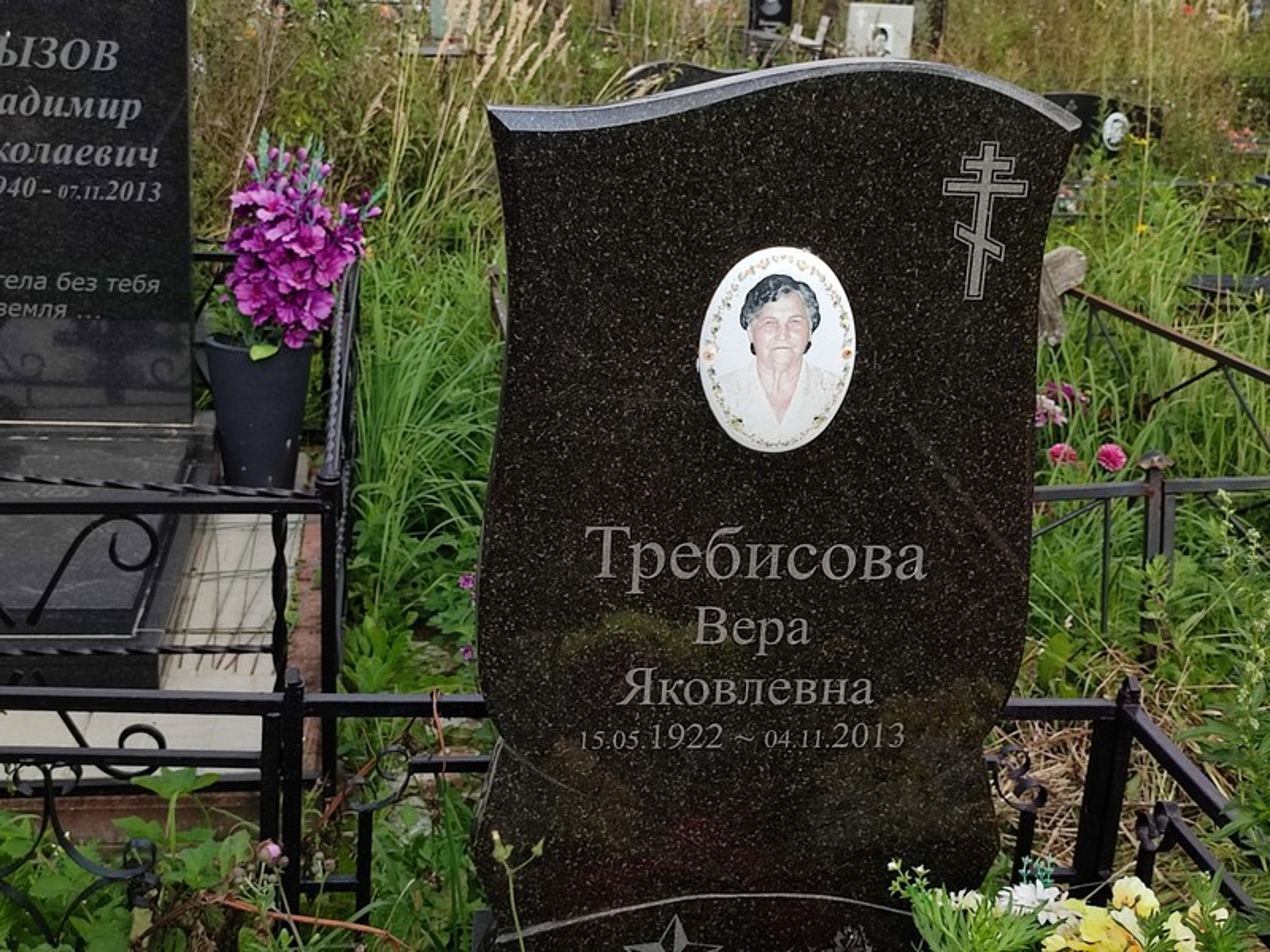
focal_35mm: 25
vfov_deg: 54.9
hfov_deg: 69.4
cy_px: 476
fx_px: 917
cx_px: 635
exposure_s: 1/382
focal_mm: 6.04
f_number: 1.9
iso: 50
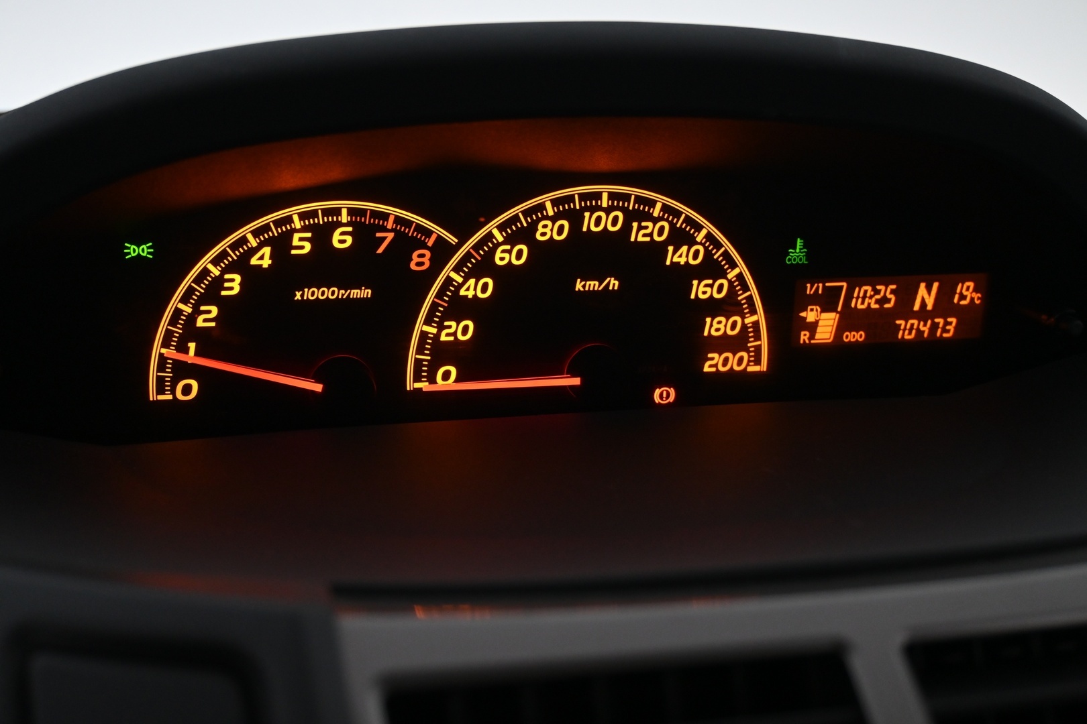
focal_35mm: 44
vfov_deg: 30.8
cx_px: 544
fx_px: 1313
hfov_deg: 45.0
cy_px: 362
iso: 1250
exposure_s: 1/50
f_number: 4.8
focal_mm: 29
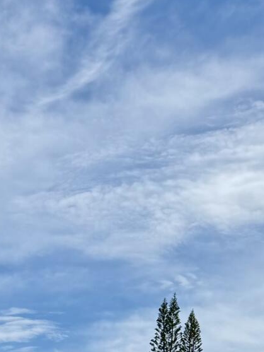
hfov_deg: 15.9
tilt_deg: -0.3
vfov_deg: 19.9
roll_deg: -4.8
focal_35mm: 86
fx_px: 874
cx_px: -120
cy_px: 518
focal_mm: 6.76
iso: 80
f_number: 1.78
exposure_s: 1/7353
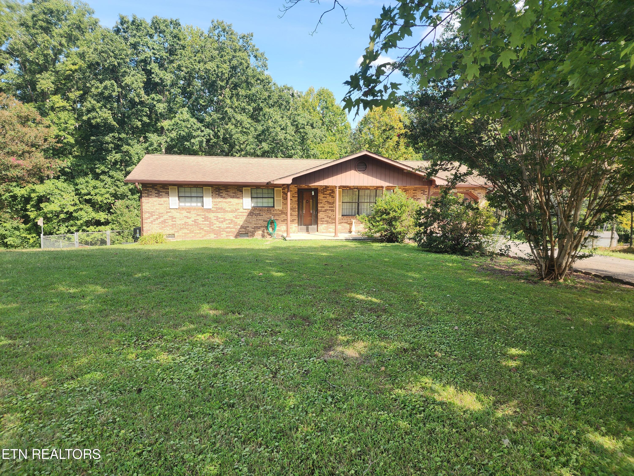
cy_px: 238
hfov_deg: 73.9
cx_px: 317
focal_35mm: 23
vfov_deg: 58.9
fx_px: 421
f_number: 1.8
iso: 12
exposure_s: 1/291
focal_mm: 6.4
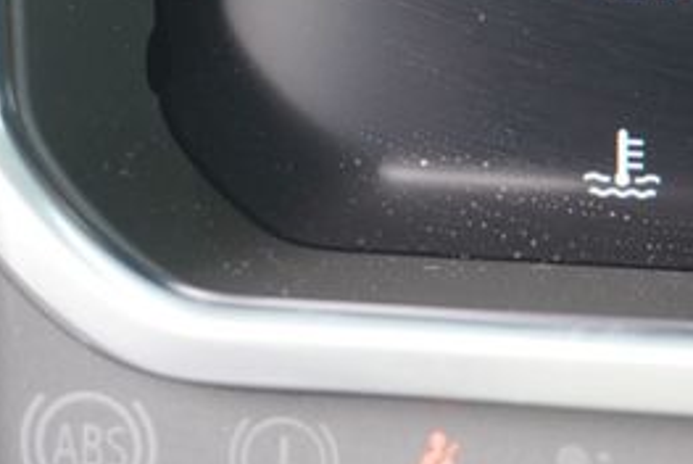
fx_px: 3238
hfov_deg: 12.0
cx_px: 740
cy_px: 63
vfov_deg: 8.2
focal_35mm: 168
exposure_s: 1/80
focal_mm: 46
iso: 1000
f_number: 5.6
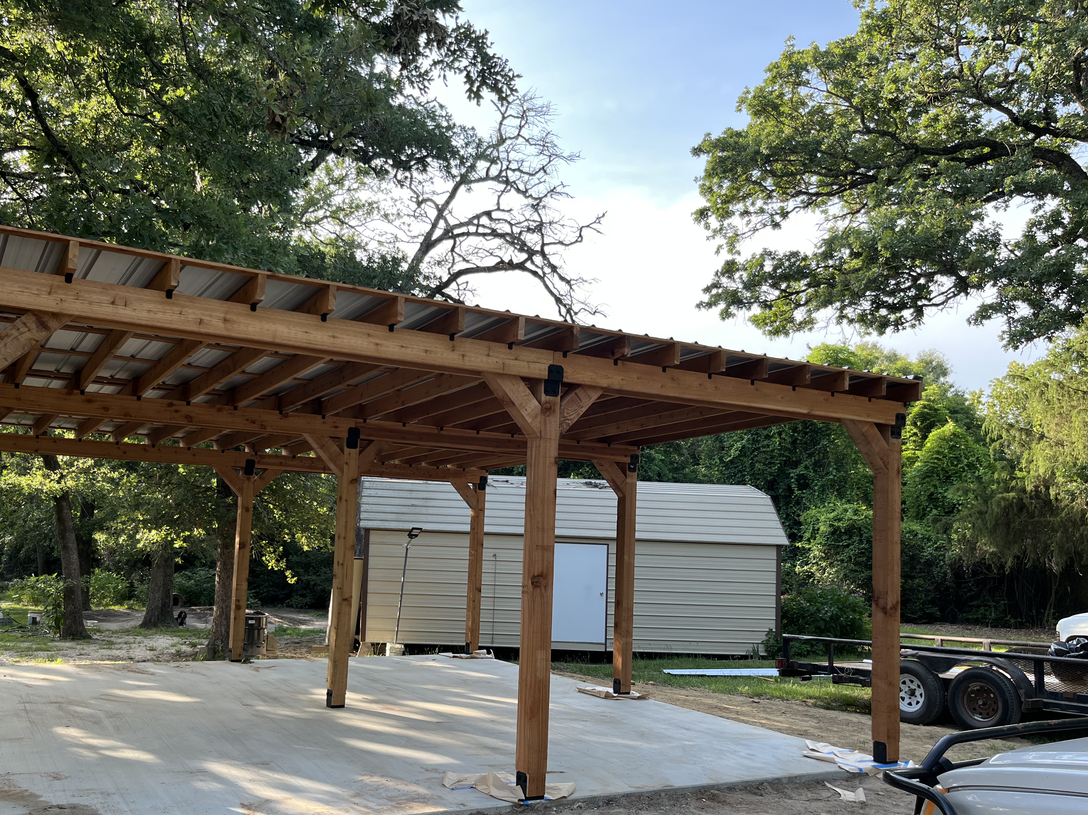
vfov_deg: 45.3
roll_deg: -1.7
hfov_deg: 57.9
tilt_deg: +4.5
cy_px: 471
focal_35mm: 31
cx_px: 440
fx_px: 974
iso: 50
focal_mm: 5.1
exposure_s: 1/296
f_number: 1.6
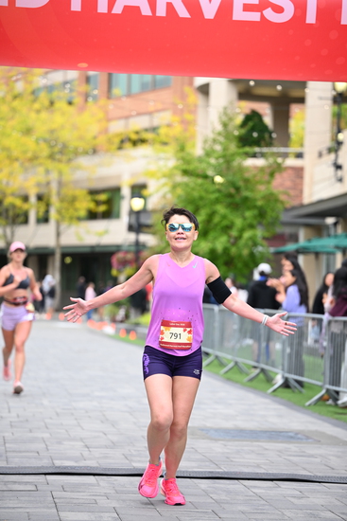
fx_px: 1503
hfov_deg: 13.2
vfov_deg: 19.6
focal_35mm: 104
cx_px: 174
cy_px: 260
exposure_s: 1/2000
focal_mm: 104
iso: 1000
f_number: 2.8
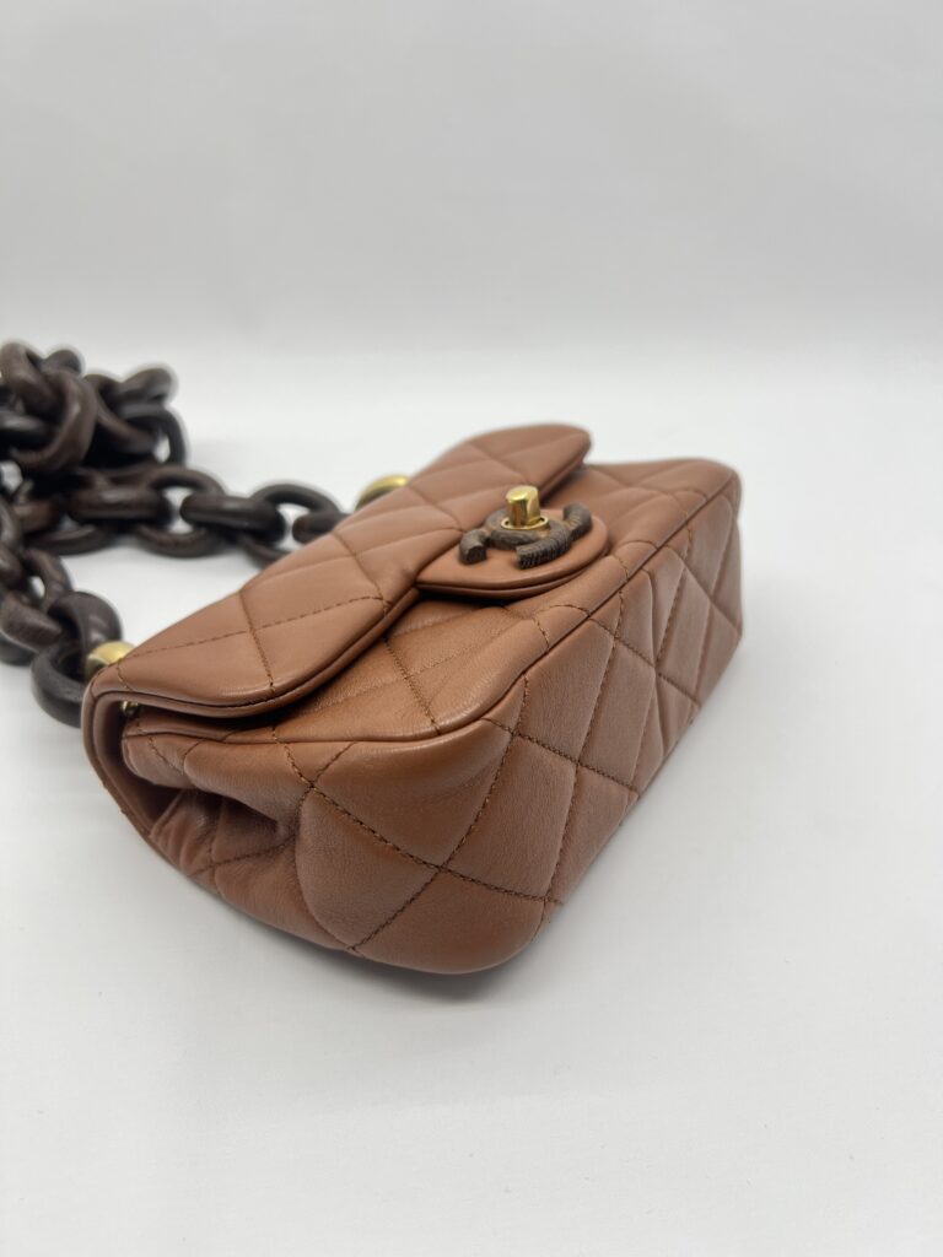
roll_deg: -0.3
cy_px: 628
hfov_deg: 53.1
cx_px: 472
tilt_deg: -30.6
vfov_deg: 67.3
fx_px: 944
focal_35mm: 26
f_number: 1.5
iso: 32
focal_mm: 5.7
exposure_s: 1/103
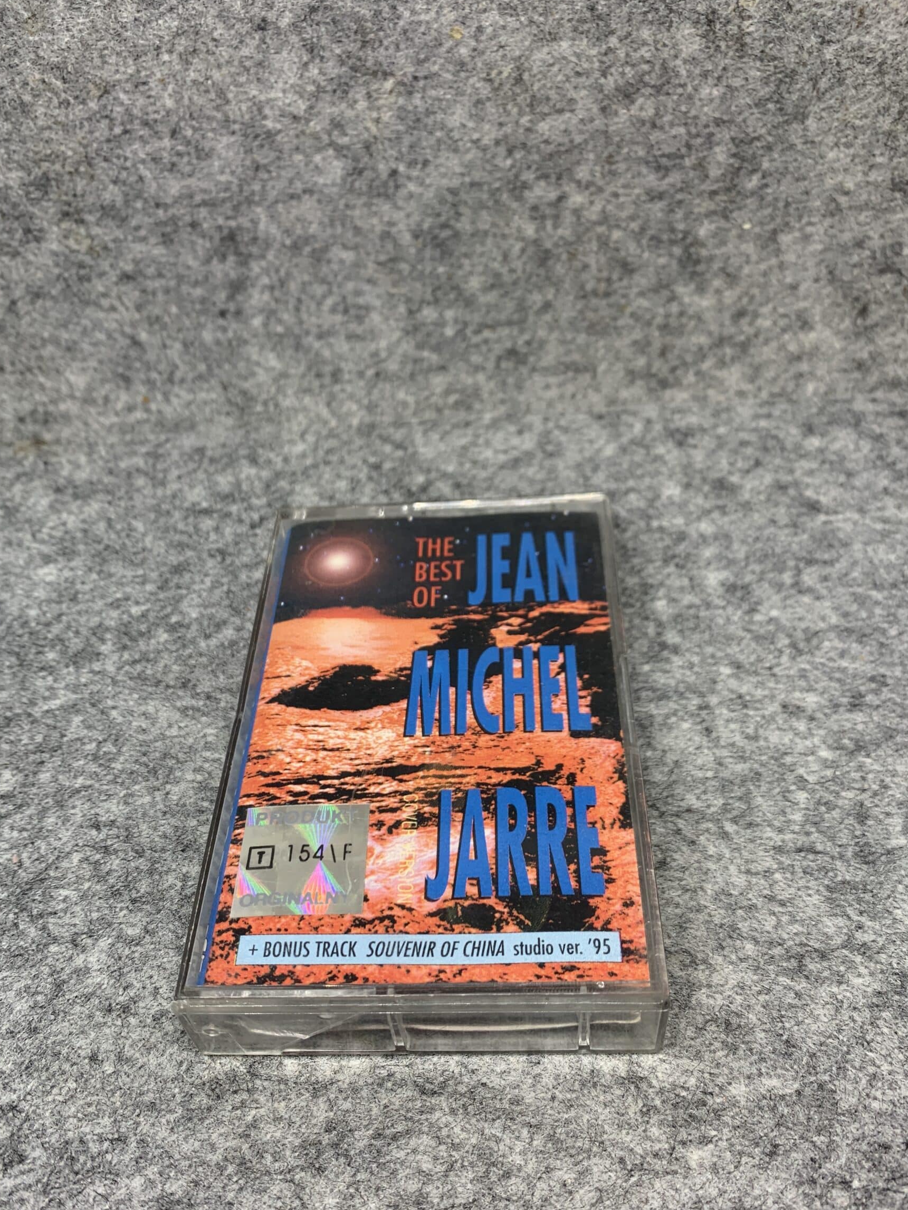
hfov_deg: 48.2
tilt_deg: -46.1
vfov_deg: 61.5
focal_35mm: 29
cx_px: 448
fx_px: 1014
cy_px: 670
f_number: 1.8
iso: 40
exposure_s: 1/121
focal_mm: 4.25
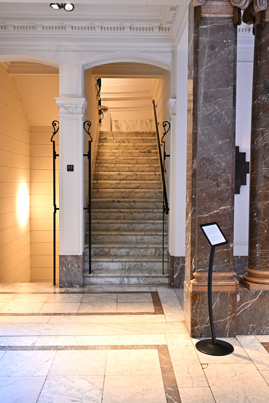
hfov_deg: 36.9
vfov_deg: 53.1
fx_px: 403
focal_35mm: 36
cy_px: 202
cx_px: 134
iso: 2500
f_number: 4
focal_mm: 36
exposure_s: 1/60
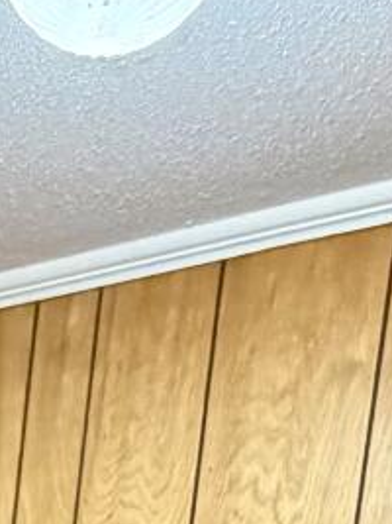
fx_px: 1587
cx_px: -167
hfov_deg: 13.4
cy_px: 1278
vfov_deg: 13.4
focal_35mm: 105
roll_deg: -4.8
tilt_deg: -9.3
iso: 500
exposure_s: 1/60
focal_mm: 2.22
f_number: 2.2
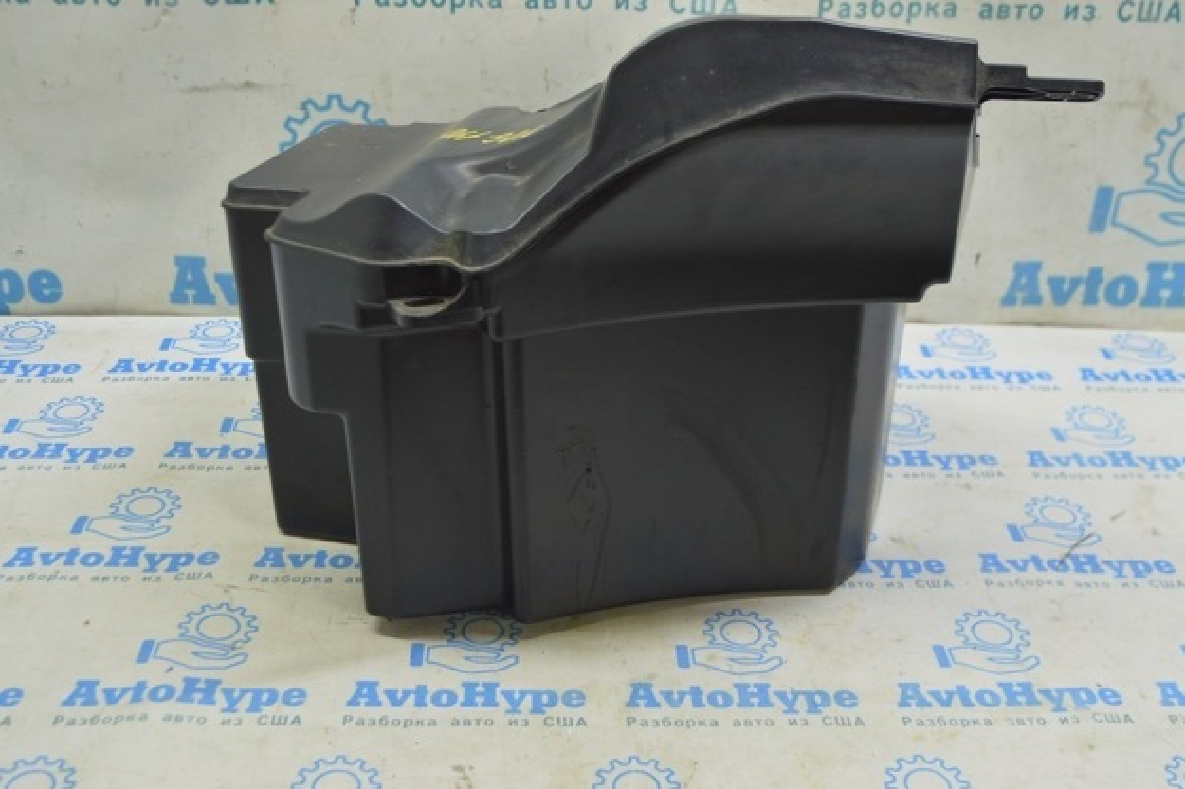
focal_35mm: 45
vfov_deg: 30.1
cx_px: 597
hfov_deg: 44.1
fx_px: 1464
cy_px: 390
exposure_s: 1/20
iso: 400
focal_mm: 29
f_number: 5.6
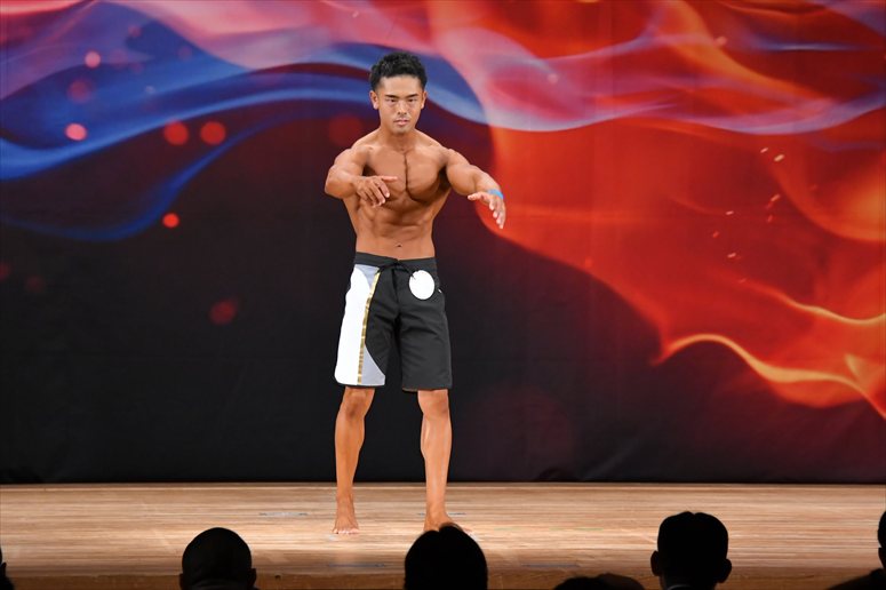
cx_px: 443
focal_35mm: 240
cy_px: 295
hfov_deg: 8.6
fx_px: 5904
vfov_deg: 5.7
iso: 3200
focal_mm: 160
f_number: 5.6
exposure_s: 1/400
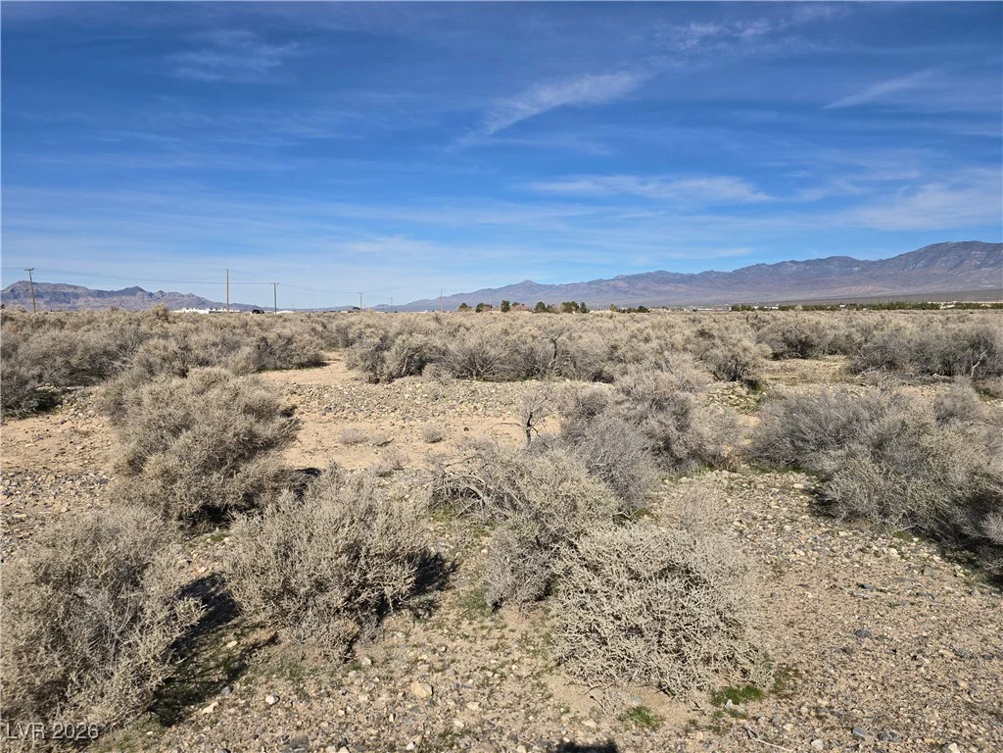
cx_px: 502
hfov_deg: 73.9
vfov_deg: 58.9
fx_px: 666
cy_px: 376
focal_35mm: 23
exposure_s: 1/1376
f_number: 1.7
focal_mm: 6.3
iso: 12
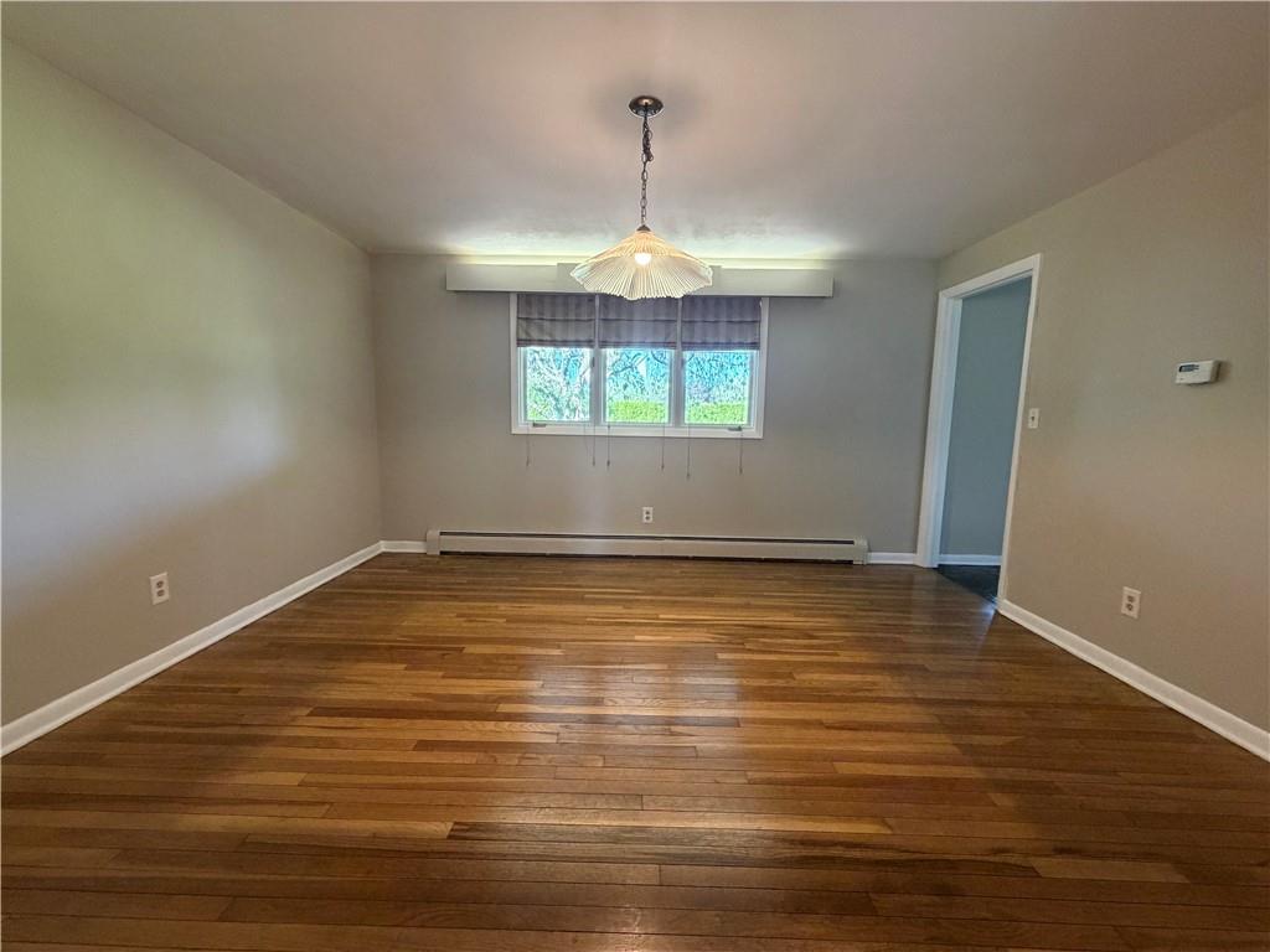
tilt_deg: -6.6
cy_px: 476
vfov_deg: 85.7
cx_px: 635
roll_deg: -1.1
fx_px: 514
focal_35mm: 14
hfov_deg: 102.1
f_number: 2.2
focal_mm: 2.22
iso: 400
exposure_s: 1/60
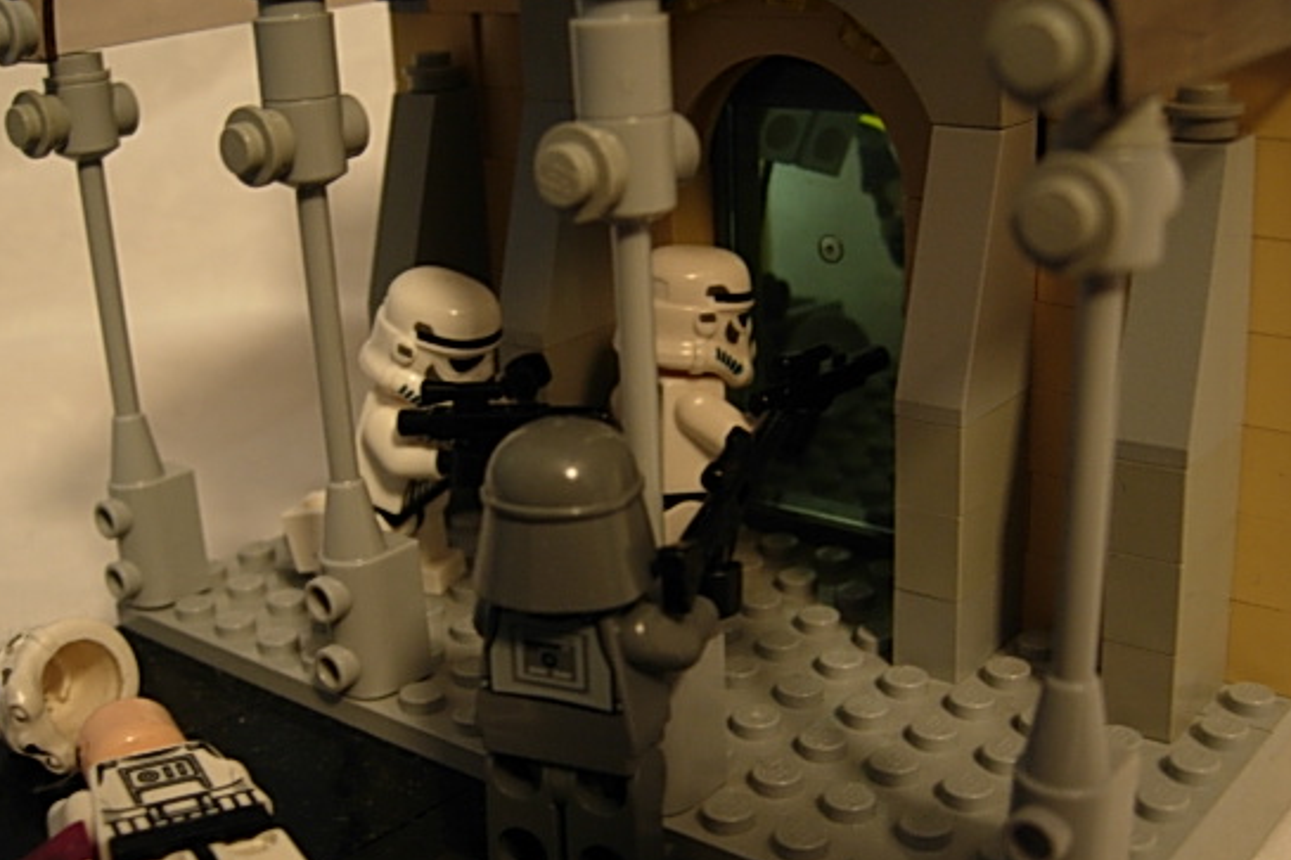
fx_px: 1577
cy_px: 457
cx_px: 616
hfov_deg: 44.5
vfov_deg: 30.5
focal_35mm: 44
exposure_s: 1/4
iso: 102
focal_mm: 7.5
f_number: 2.7
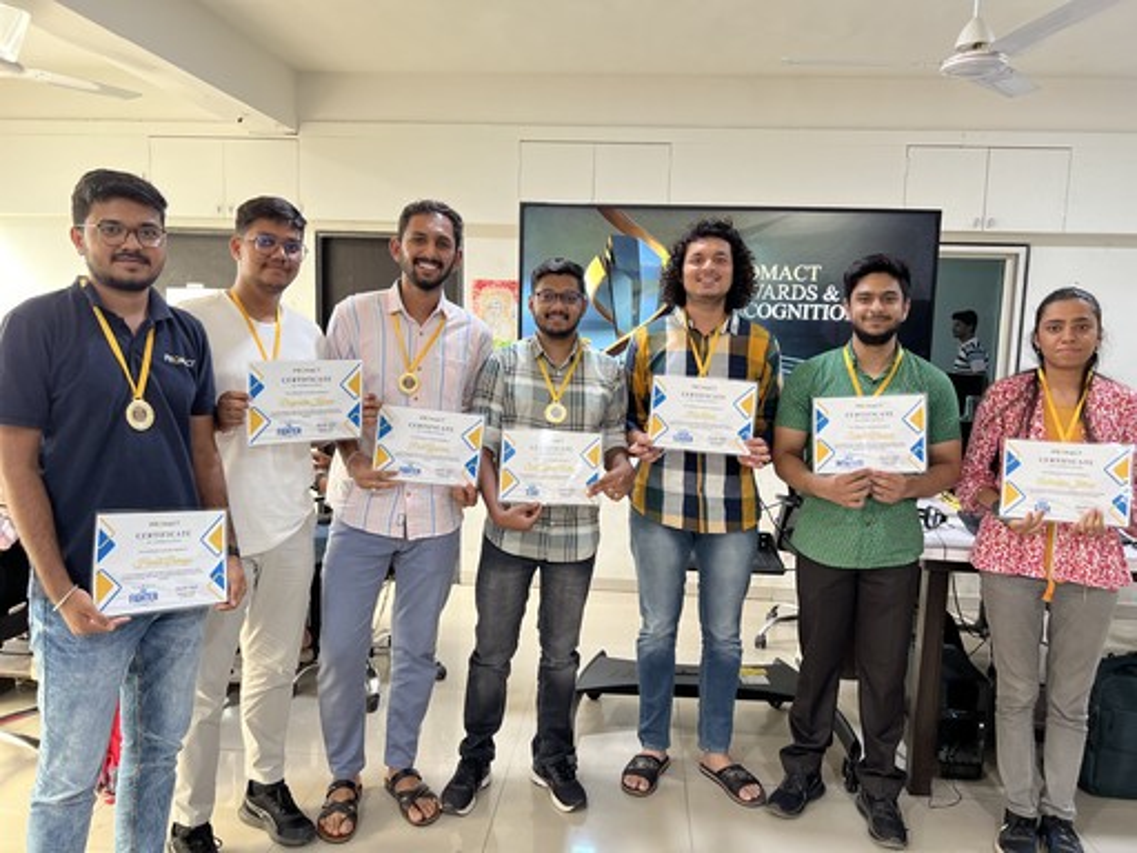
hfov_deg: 67.3
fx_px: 854
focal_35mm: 26
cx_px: 568
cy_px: 426
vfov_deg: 53.1
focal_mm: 5.7
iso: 160
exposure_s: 1/50
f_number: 1.5
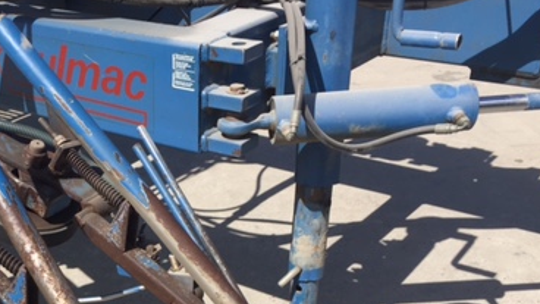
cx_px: 112
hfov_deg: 36.6
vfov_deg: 20.8
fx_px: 788
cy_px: 336
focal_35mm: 55
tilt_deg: -34.1
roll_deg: +2.6
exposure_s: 1/1799
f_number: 2.2
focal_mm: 4.15
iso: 32
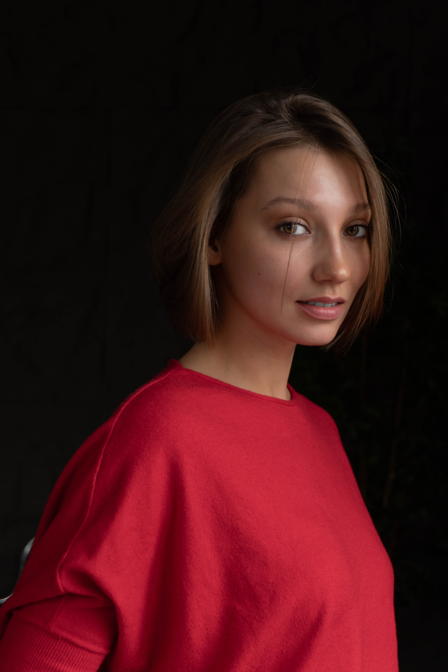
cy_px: 336
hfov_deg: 18.2
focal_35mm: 75
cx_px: 224
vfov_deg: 27.0
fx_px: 1400
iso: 400
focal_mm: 50
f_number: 5.6
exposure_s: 1/100
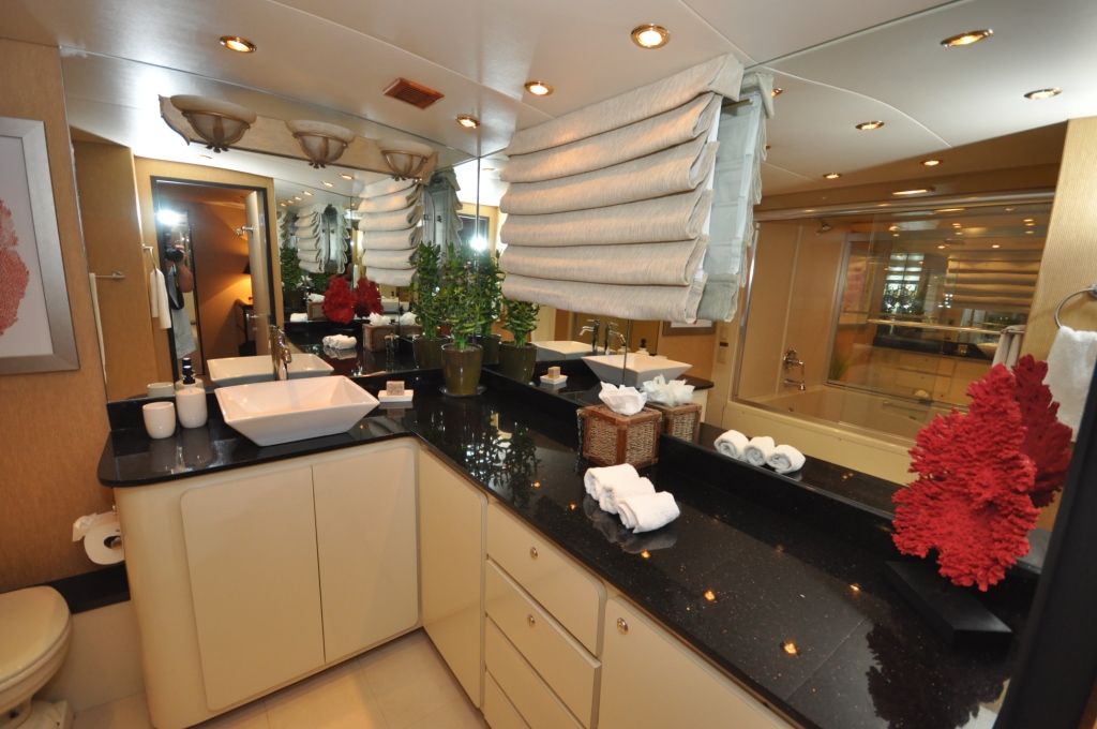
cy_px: 364
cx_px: 548
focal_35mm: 15
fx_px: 456
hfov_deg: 100.5
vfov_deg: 77.2
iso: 800
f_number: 4
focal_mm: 10
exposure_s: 1/60
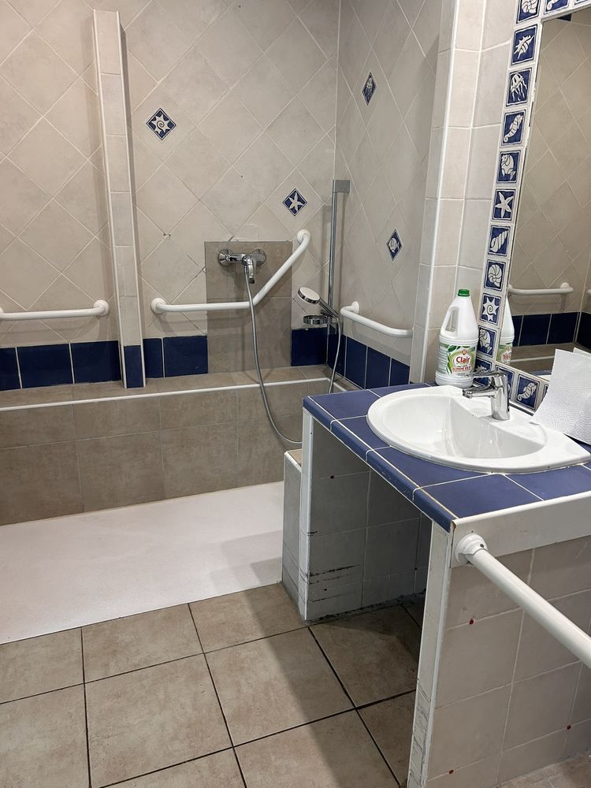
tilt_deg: -15.6
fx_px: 592
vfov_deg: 67.3
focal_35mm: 26
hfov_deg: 53.1
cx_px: 296
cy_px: 394
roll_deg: -0.7
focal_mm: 5.7
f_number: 1.5
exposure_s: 1/114
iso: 125
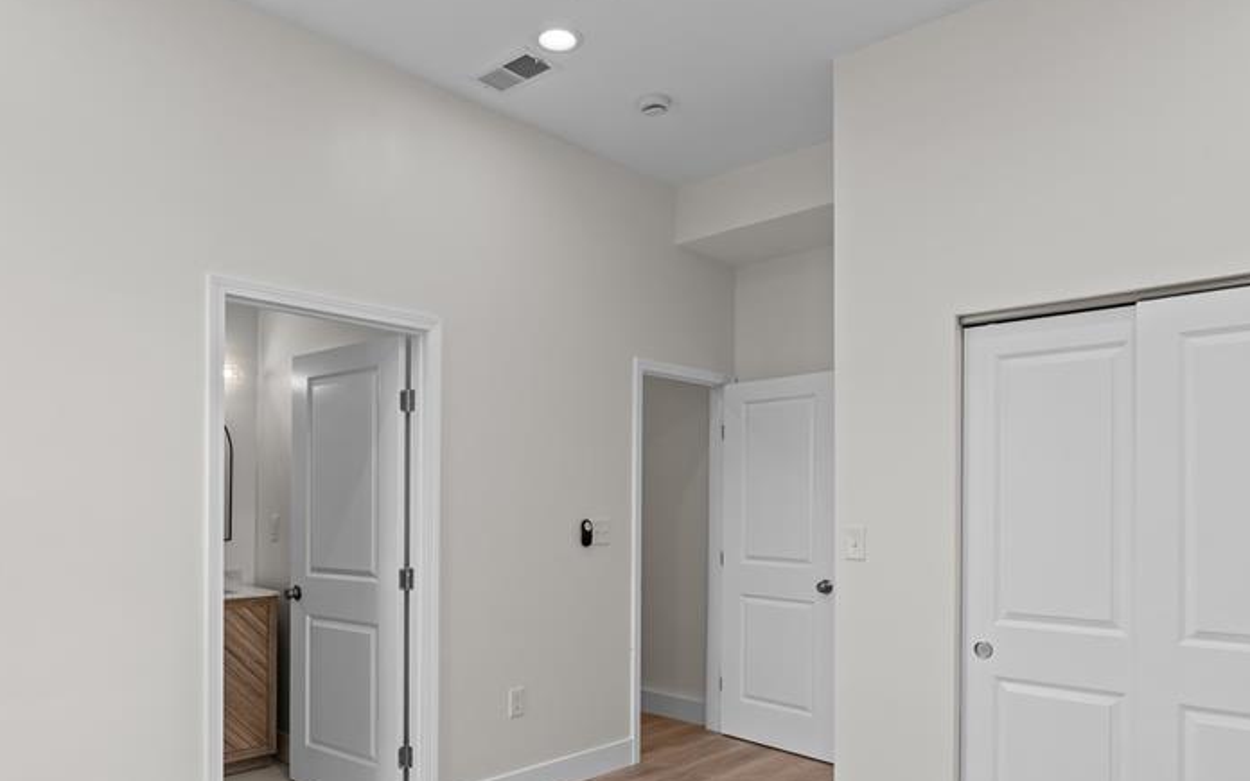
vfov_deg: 50.3
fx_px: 818
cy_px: 513
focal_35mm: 24
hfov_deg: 74.7
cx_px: 596
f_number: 8
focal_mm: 16
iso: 320
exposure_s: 1/2
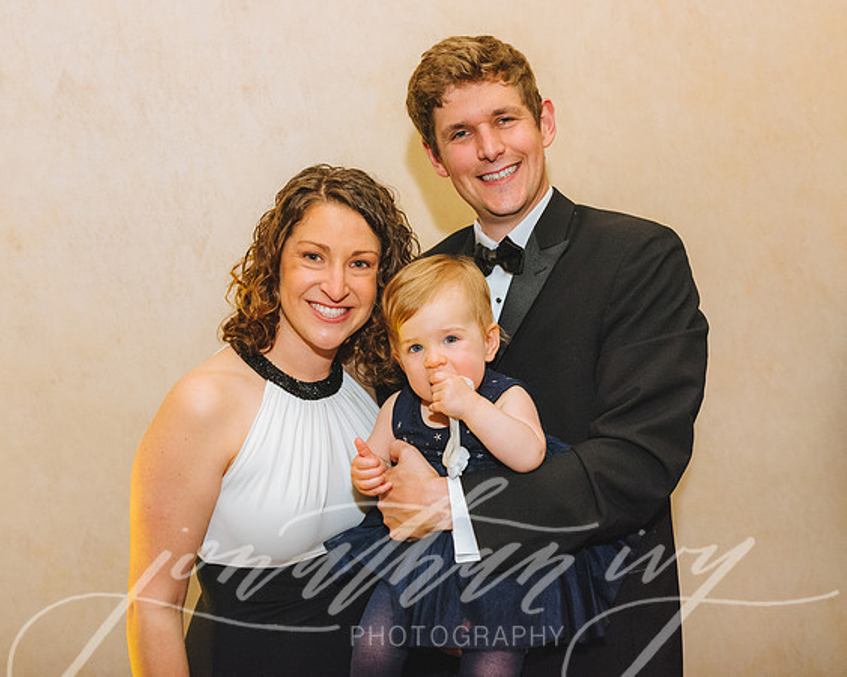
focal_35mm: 43
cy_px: 296
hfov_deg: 42.8
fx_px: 1081
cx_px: 461
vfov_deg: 34.7
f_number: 4
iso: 3200
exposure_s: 1/125
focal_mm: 34
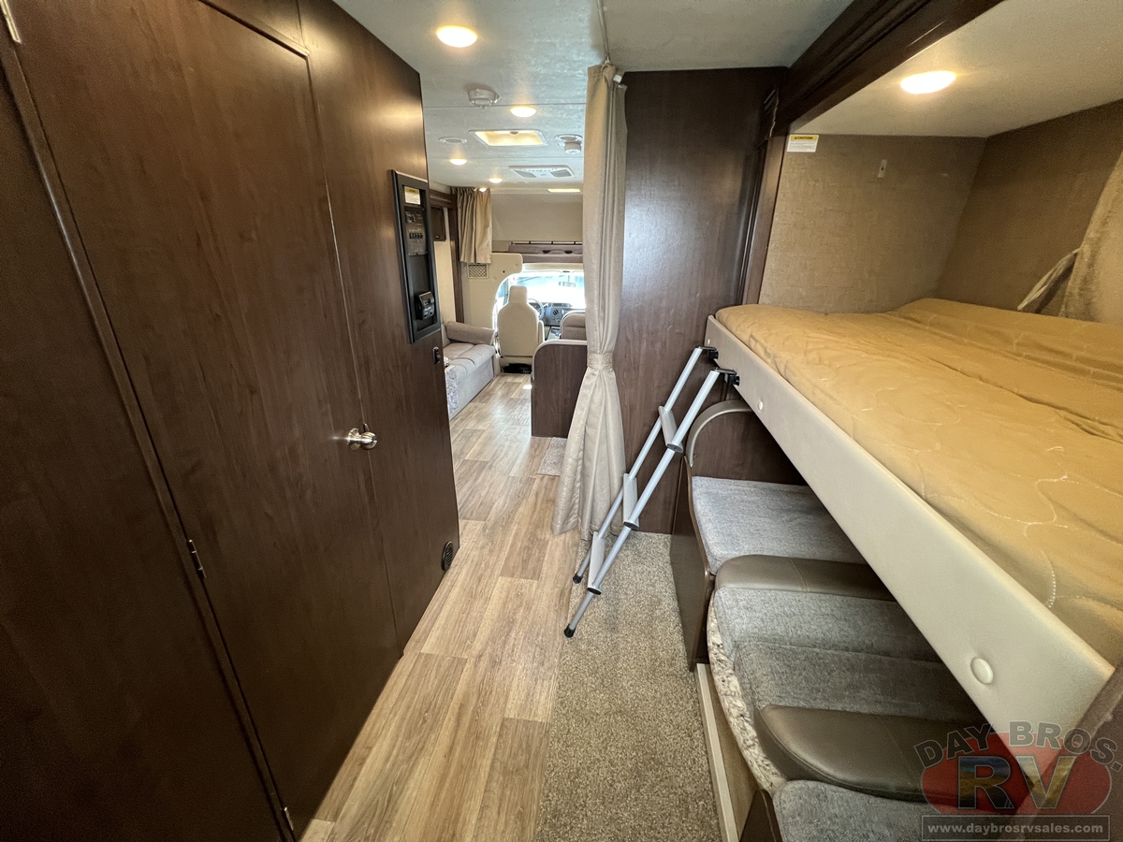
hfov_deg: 106.2
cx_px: 562
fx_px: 422
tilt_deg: -23.0
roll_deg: -0.9
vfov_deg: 89.9
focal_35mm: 13
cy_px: 421
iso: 250
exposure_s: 1/70
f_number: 1.8
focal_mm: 1.57
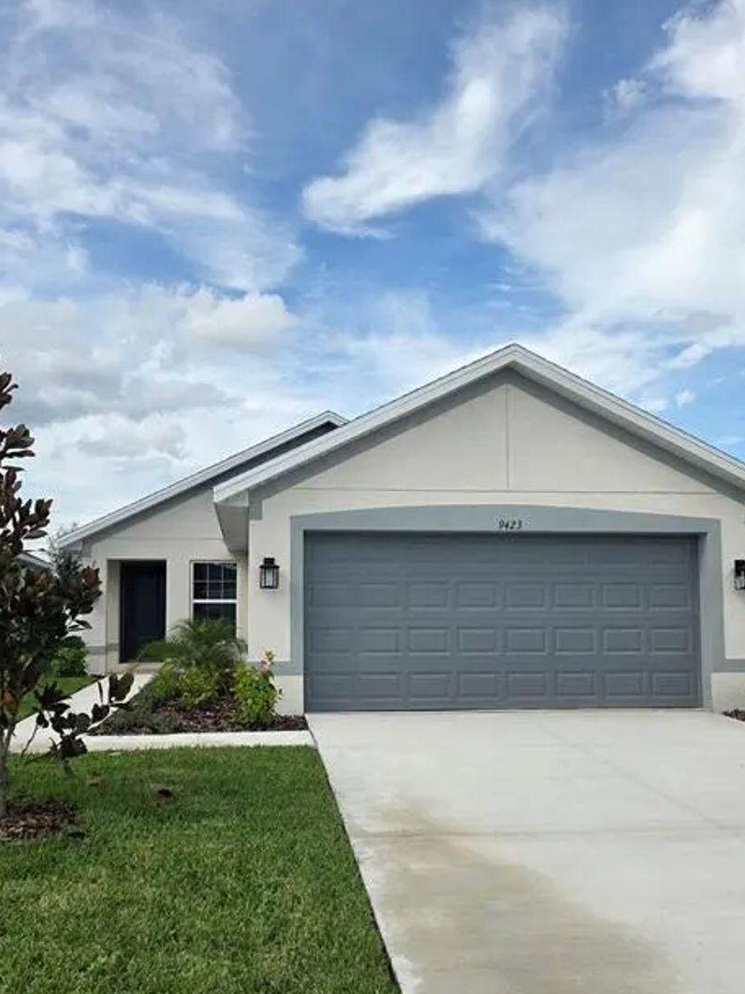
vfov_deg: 61.3
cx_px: 334
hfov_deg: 48.1
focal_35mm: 29
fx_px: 832
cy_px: 579
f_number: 1.8
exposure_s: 1/4663
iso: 80
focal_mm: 5.4
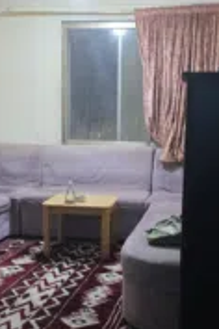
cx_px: 124
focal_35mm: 54
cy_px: 206
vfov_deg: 36.7
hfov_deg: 25.0
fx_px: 493
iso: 640
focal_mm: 6.3
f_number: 1.7
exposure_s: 1/100
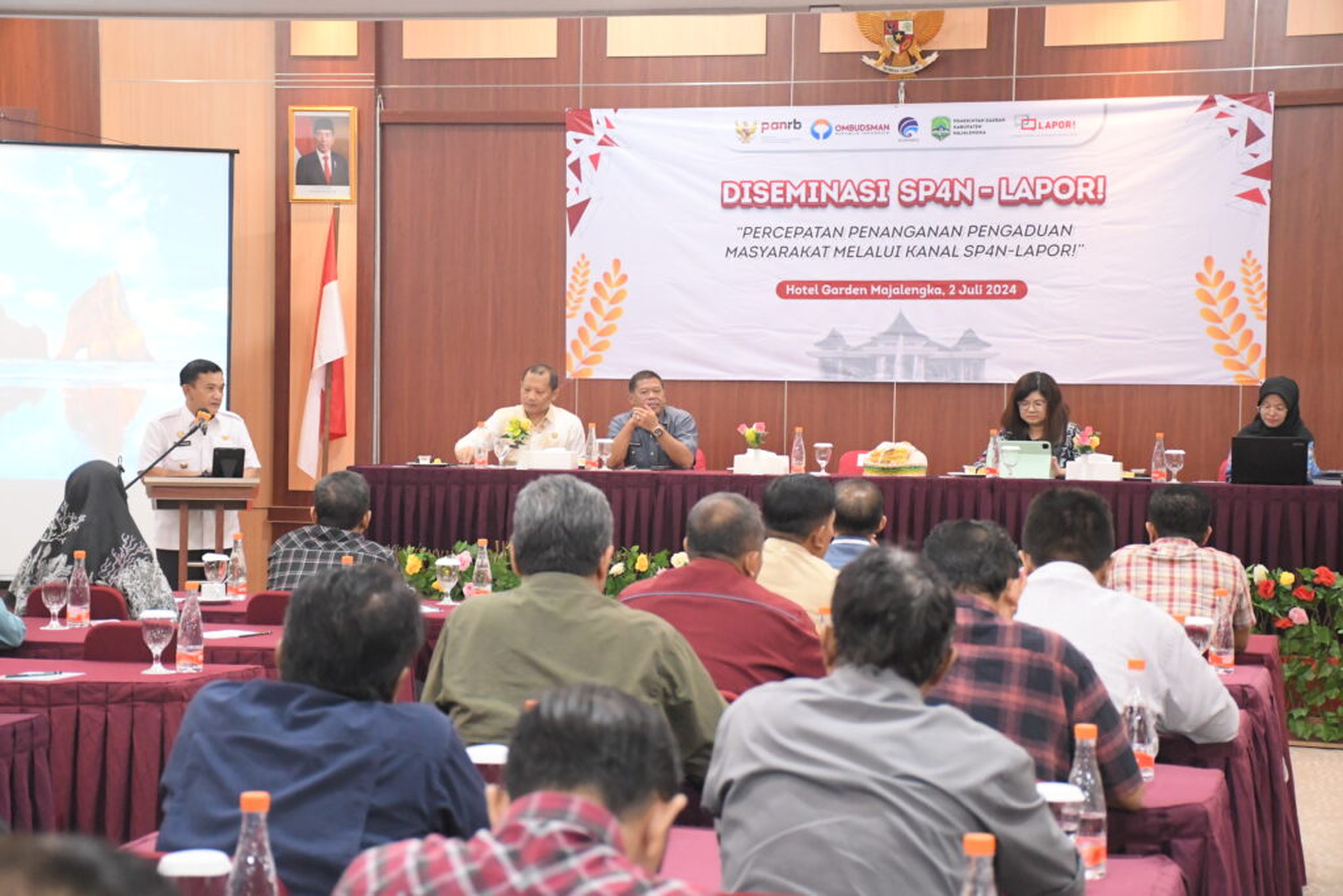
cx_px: 672
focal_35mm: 72
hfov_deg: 28.1
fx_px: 2686
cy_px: 448
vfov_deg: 18.9
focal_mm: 48
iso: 6400
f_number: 4.5
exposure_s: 1/60
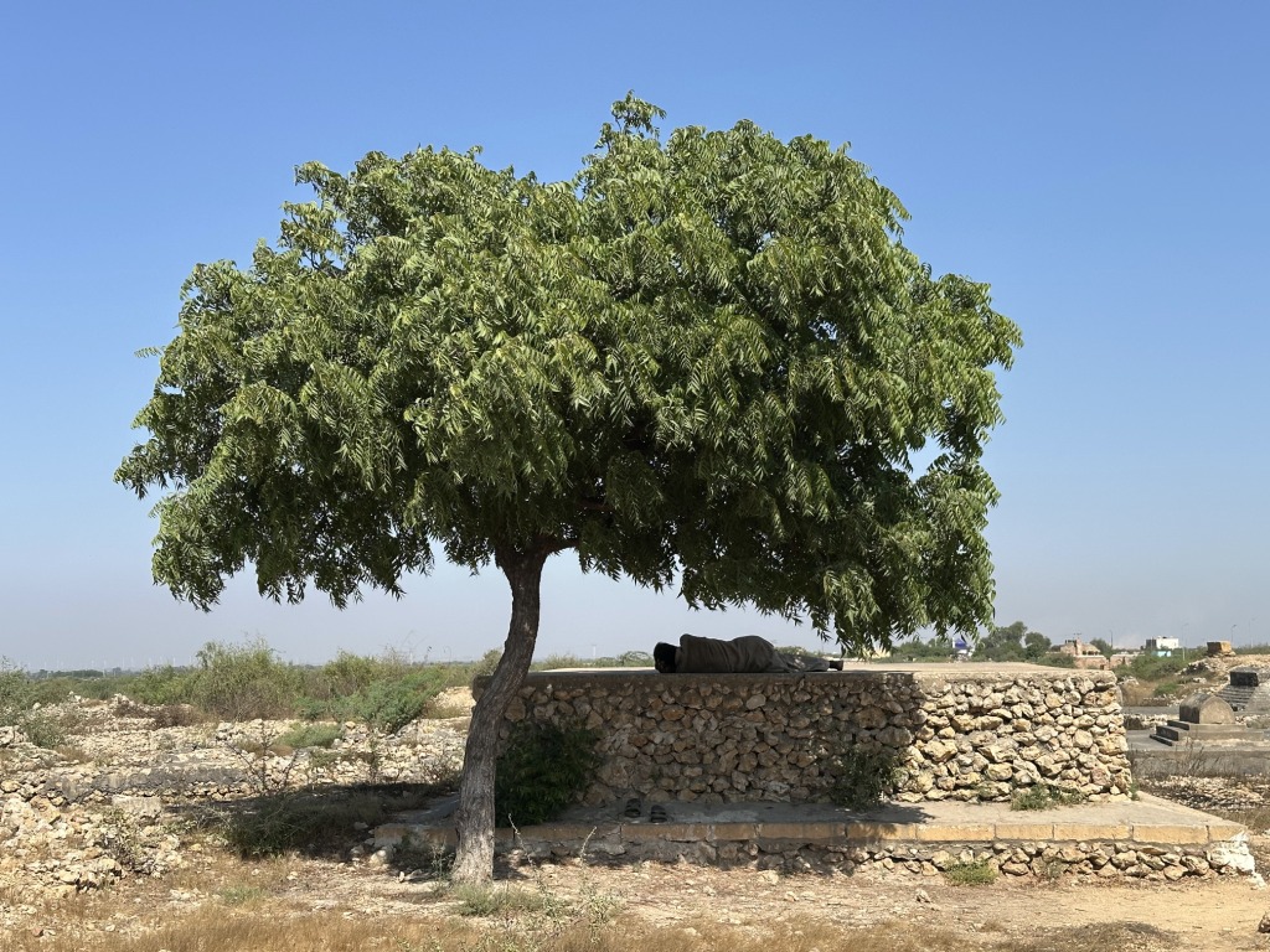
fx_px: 1761
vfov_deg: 30.3
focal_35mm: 48
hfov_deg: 39.7
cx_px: 635
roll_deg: +0.9
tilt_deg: +5.4
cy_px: 476
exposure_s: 1/3876
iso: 64
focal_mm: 6.86
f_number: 1.78
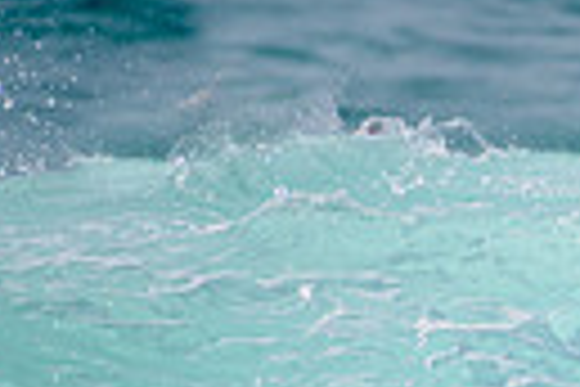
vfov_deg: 0.5
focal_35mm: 2757
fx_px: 44415
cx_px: 1366
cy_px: 812
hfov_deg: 0.7
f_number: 5.6
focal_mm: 500
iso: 90
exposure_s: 1/2000
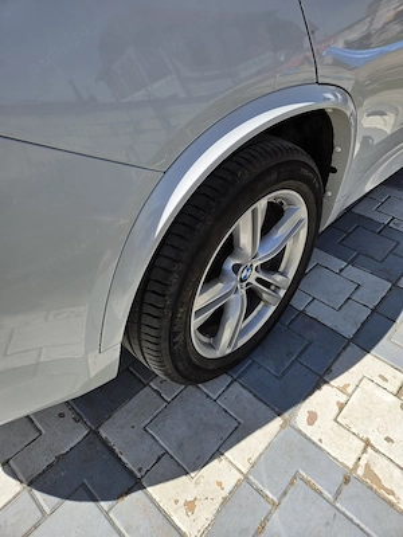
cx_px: 202
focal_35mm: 23
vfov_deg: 73.9
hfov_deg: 58.9
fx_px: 357
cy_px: 268
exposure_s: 1/3333
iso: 40
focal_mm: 5.4
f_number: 1.8
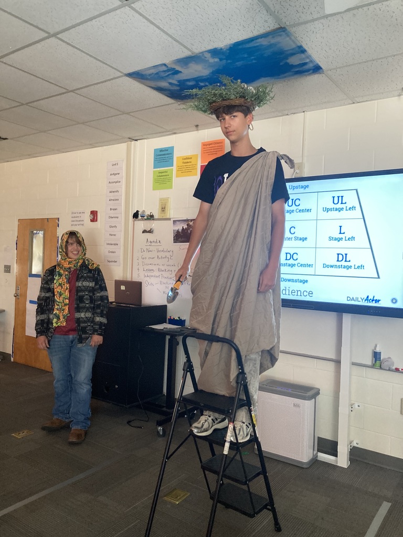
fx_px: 435
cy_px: 268
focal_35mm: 28
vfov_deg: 63.4
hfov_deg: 49.7
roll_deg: -1.7
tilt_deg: -4.2
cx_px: 202
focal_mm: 3.99
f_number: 1.8
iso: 250
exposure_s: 1/60
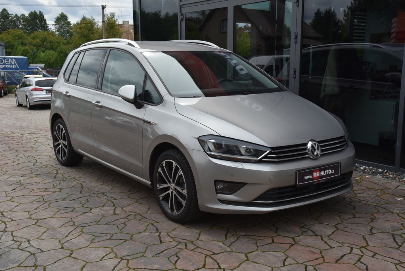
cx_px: 202
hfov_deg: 48.4
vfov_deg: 33.4
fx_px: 450
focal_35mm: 40
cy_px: 136
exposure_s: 1/400
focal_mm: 40
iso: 500
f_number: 9
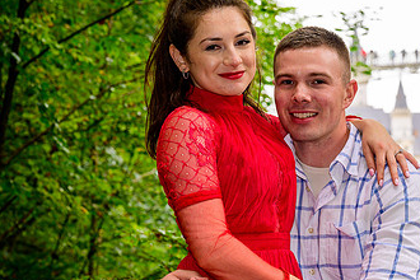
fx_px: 1272
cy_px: 146
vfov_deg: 12.6
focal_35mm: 109
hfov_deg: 18.5
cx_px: 367
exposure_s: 1/125
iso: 400
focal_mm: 62
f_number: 6.3
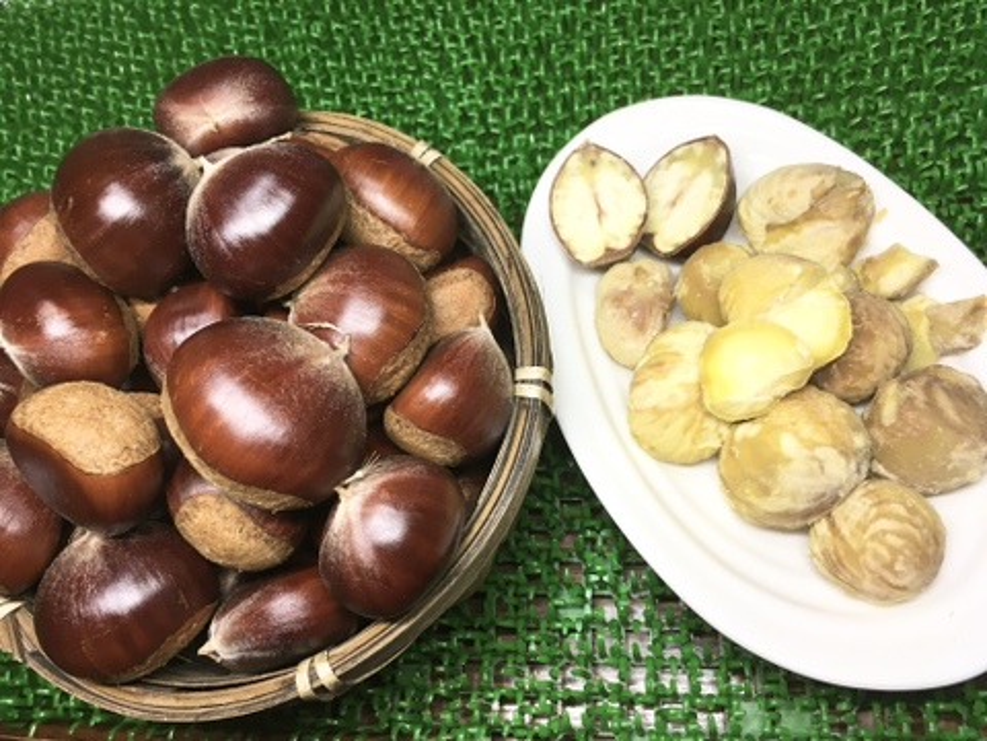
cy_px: 370
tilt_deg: -63.5
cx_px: 494
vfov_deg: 48.2
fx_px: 827
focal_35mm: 29
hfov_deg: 61.7
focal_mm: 4.15
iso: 32
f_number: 2.2
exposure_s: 1/30
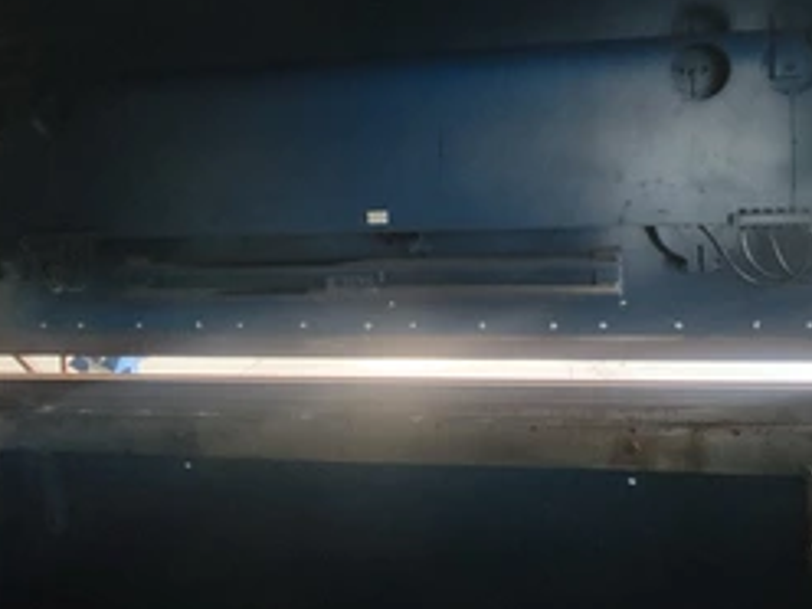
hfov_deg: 78.3
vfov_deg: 61.9
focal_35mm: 21
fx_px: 493
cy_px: 203
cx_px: 475
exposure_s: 1/24
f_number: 2.2
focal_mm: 2.2
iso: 1250
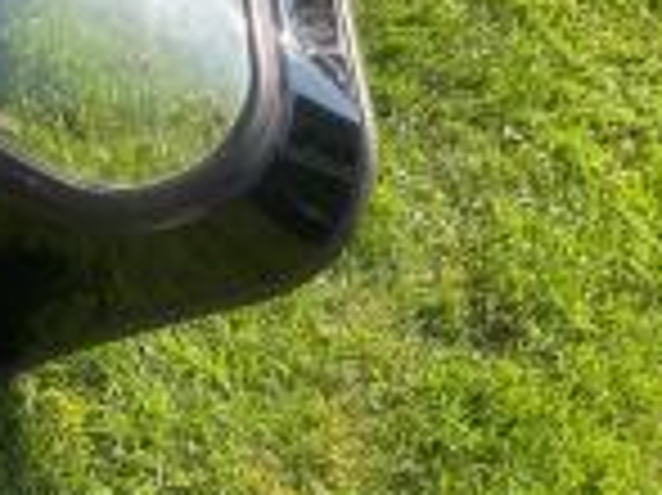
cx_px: -171
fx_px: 1510
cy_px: 9
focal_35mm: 79
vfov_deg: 18.2
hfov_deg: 22.4
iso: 16
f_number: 1.8
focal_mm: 3
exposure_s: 1/422
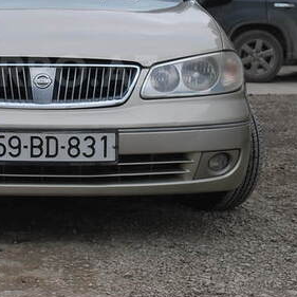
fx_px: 932
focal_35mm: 96
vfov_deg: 18.0
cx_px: 50
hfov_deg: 17.9
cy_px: 71
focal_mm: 32
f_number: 5.6
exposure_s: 1/125
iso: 110
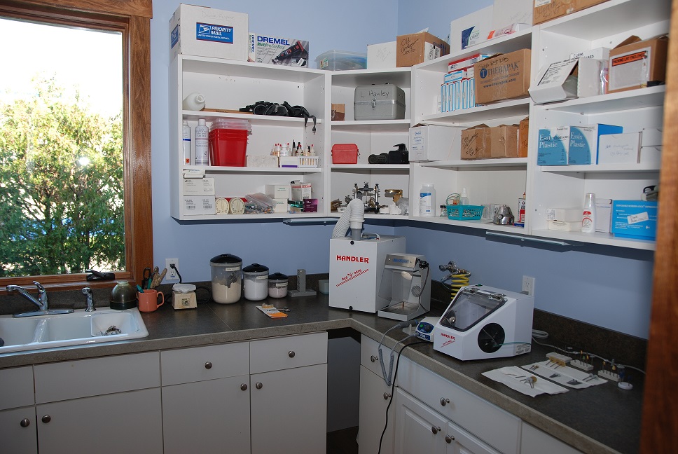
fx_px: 481
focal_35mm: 26
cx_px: 339
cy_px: 227
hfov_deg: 70.4
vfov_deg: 50.5
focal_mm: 17
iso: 100
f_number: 4
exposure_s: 1/60
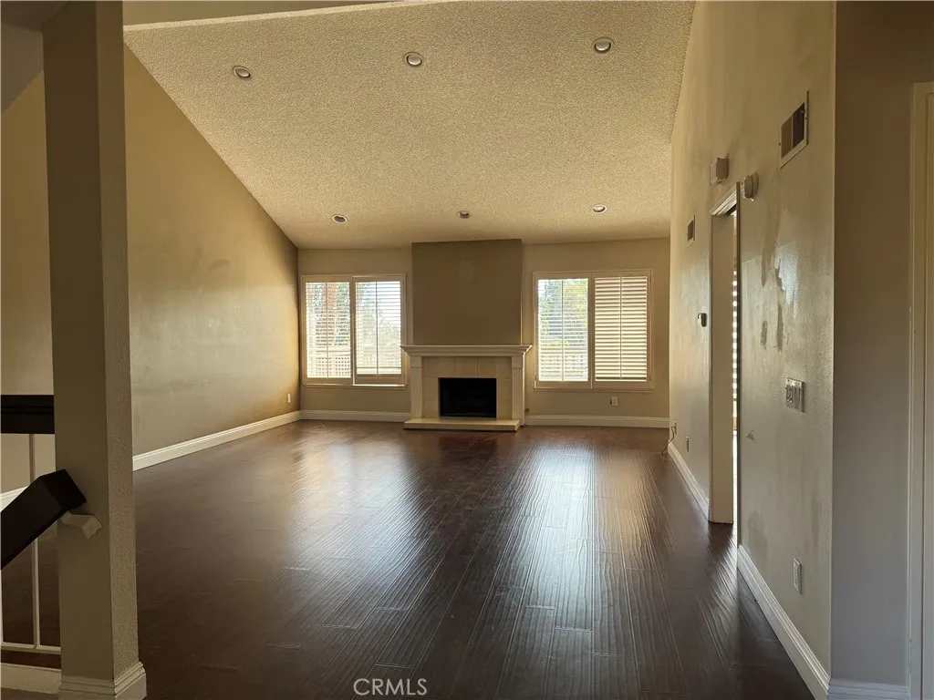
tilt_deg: -2.3
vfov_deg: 56.8
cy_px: 350
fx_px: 648
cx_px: 467
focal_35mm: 24
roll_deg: -0.3
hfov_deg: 71.6
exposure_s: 1/198
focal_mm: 6.76
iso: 80
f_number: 1.78
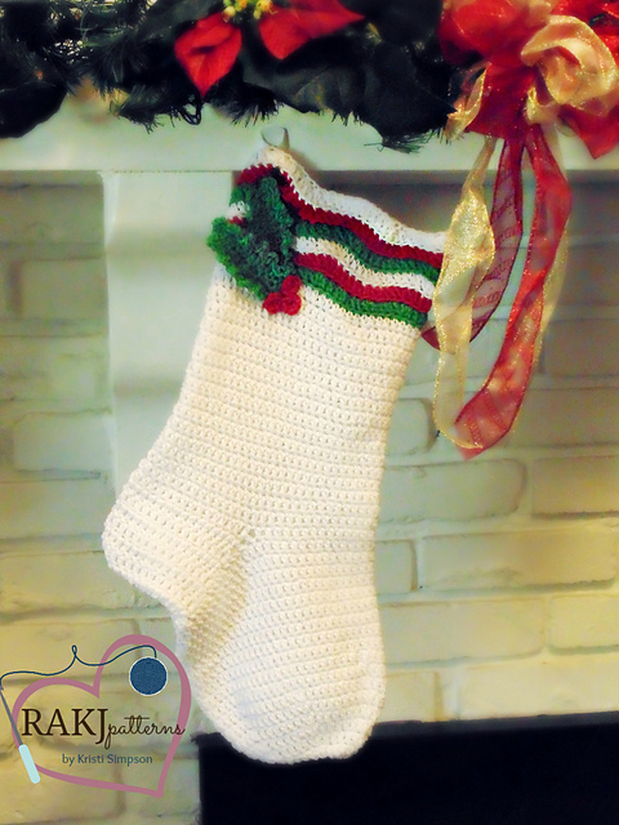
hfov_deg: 27.5
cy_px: 412
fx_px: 1264
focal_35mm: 53
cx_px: 310
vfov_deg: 36.2
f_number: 3.9
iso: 800
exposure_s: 1/30
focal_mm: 9.5
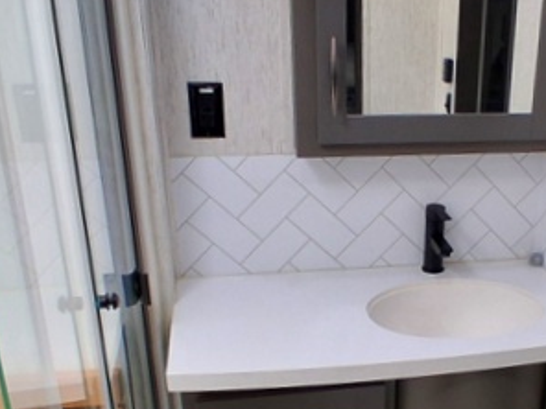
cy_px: 282
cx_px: 424
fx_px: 726
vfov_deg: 31.2
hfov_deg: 39.8
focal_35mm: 46
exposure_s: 1/100
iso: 64
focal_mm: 1.4
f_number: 2.2
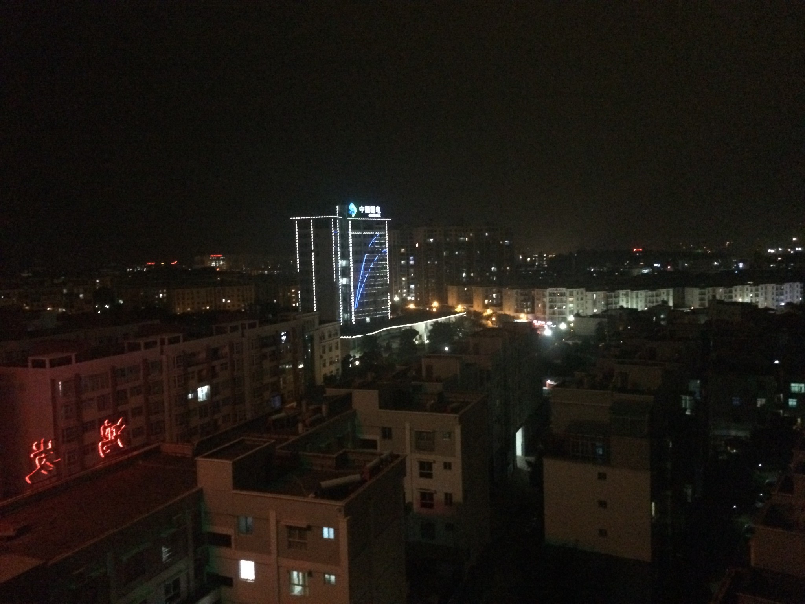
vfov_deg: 48.2
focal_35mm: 29
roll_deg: +1.3
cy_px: 302
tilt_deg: -5.3
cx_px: 402
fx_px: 674
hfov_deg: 61.7
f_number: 2.2
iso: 2000
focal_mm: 4.15
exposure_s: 1/17
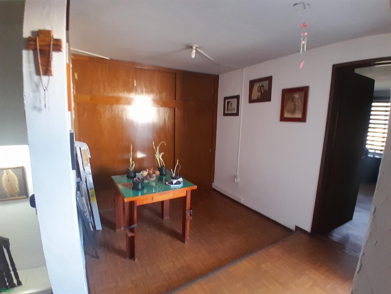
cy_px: 147
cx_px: 196
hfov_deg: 91.0
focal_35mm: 17
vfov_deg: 74.8
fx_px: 192
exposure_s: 1/24
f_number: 2.2
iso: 160
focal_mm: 1.46
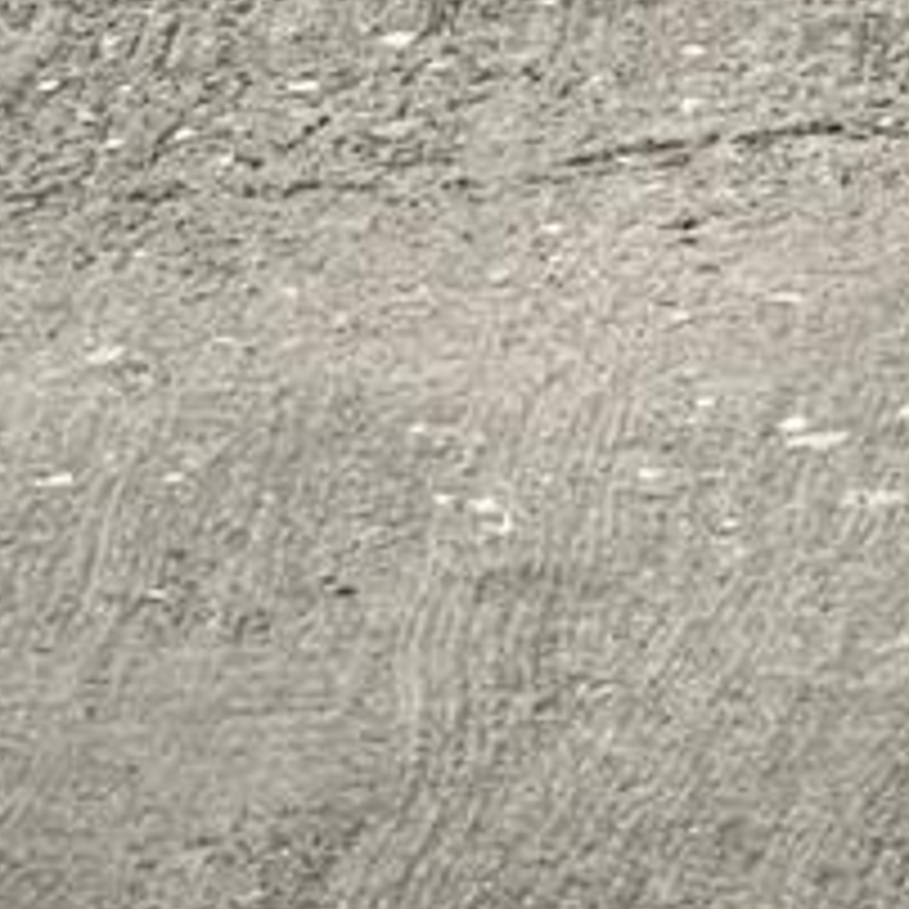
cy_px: -684
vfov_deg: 5.1
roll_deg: -1.2
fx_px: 9982
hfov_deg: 5.2
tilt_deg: -14.1
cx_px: 1377
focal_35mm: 336
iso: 80
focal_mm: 7.5
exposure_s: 1/99
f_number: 2.2
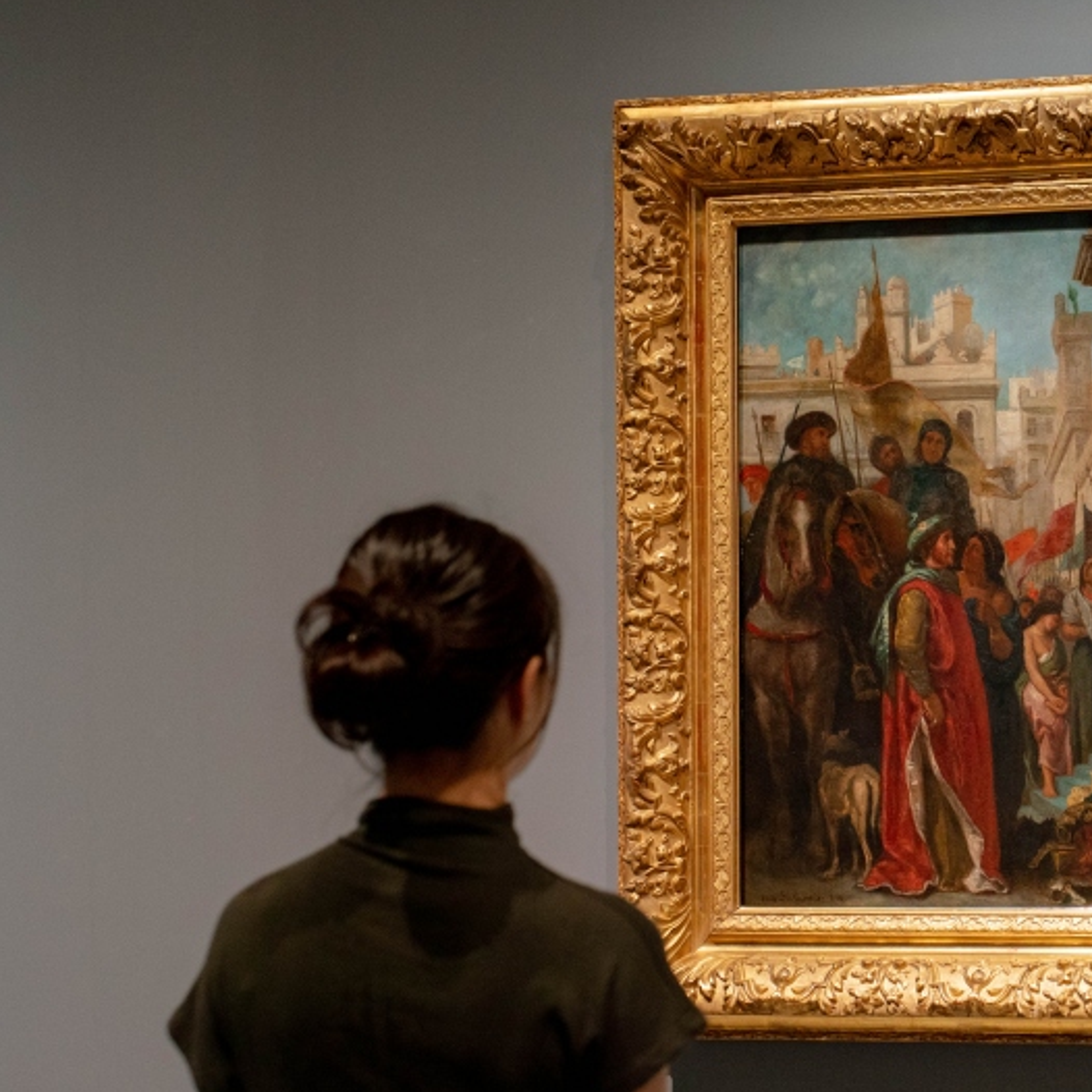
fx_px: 3462
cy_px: 673
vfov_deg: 17.9
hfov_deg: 17.6
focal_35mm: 97
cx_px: 1038
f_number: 2.8
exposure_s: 1/50
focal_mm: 50
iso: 1600
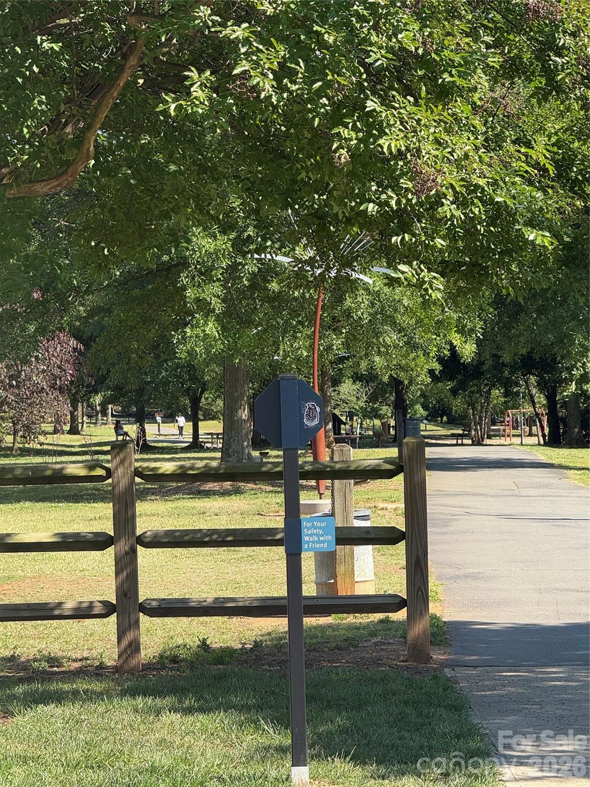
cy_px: 394
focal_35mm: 120
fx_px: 2727
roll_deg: +2.0
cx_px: 295
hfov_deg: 12.3
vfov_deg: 16.4
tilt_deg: -0.8
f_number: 2.8
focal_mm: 15.66
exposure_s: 1/572
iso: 64
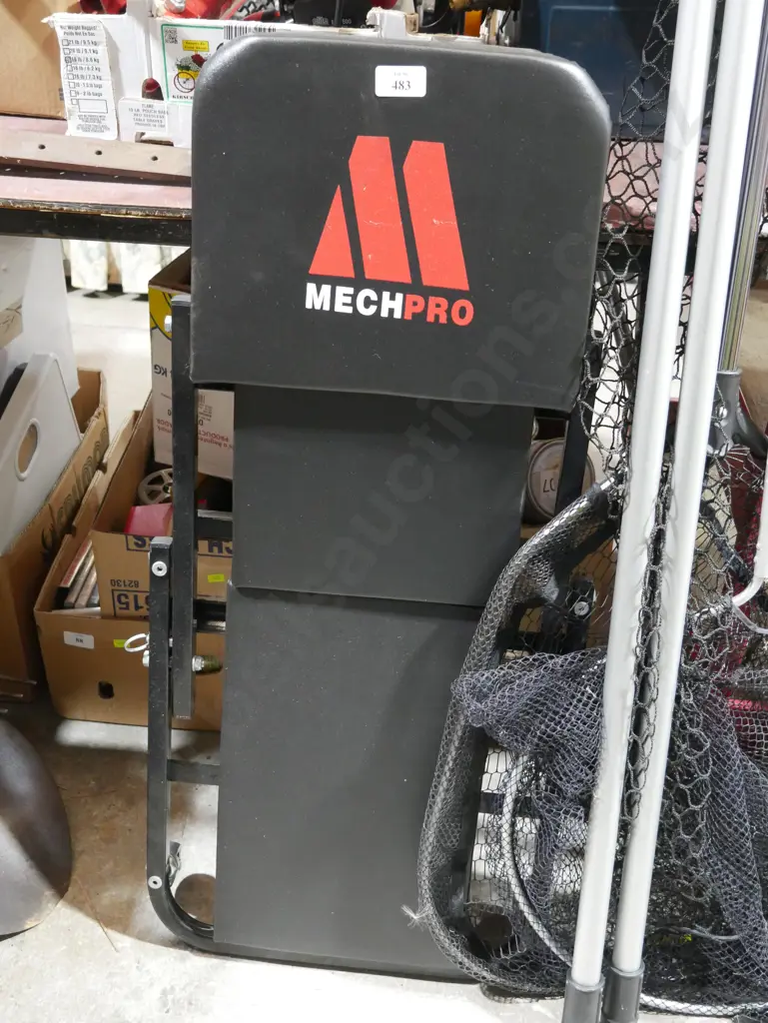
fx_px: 1123
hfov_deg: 37.8
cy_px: 512
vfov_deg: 49.0
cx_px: 384
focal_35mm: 38
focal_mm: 19
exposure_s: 1/60
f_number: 4.1
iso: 3200
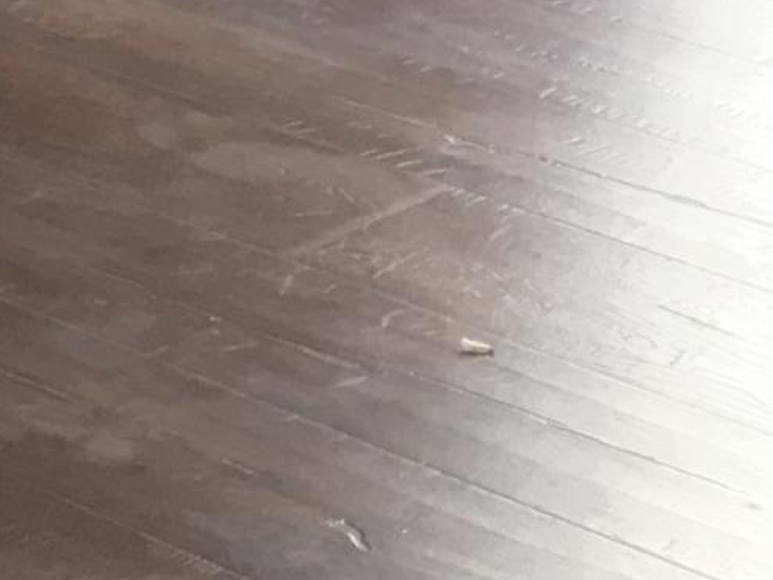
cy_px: -1027
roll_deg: +0.2
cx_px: -814
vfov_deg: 7.6
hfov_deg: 10.3
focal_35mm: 176
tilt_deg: -4.0
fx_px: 3932
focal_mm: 4.15
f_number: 2.2
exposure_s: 1/30
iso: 50
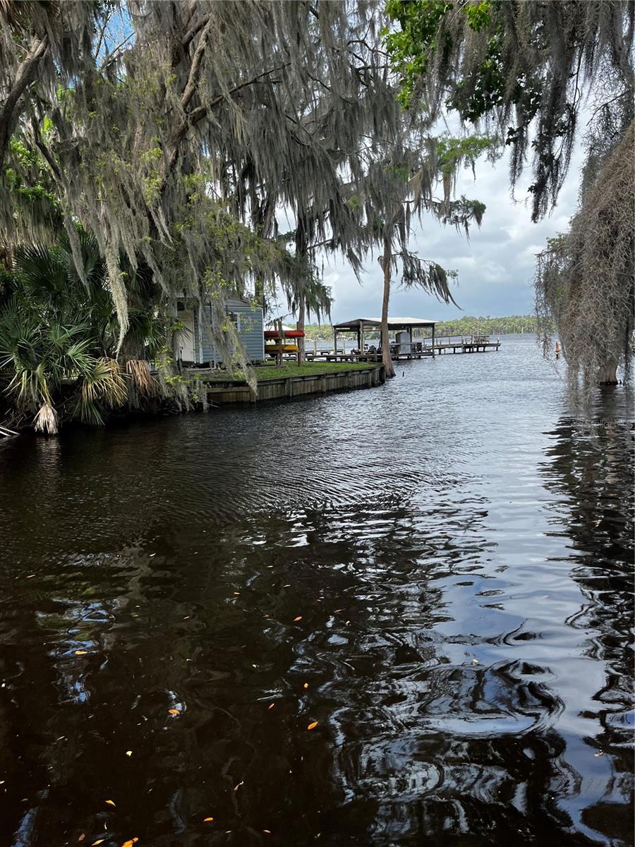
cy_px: 424
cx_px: 318
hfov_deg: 53.1
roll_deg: +2.4
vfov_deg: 67.3
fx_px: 636
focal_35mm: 26
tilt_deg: -7.4
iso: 50
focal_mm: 5.1
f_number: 1.6
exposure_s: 1/1106
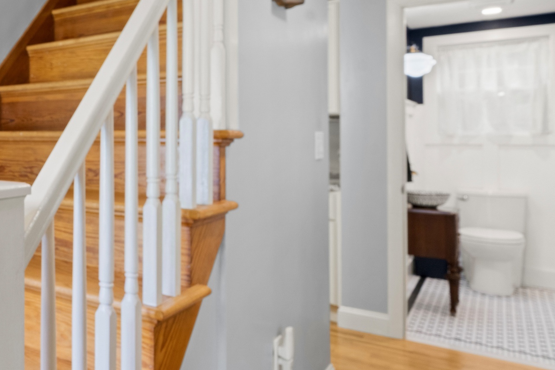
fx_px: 478
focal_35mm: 31
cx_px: -96
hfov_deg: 42.4
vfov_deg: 42.3
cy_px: 167
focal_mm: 13
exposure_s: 1/3
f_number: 9
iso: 320
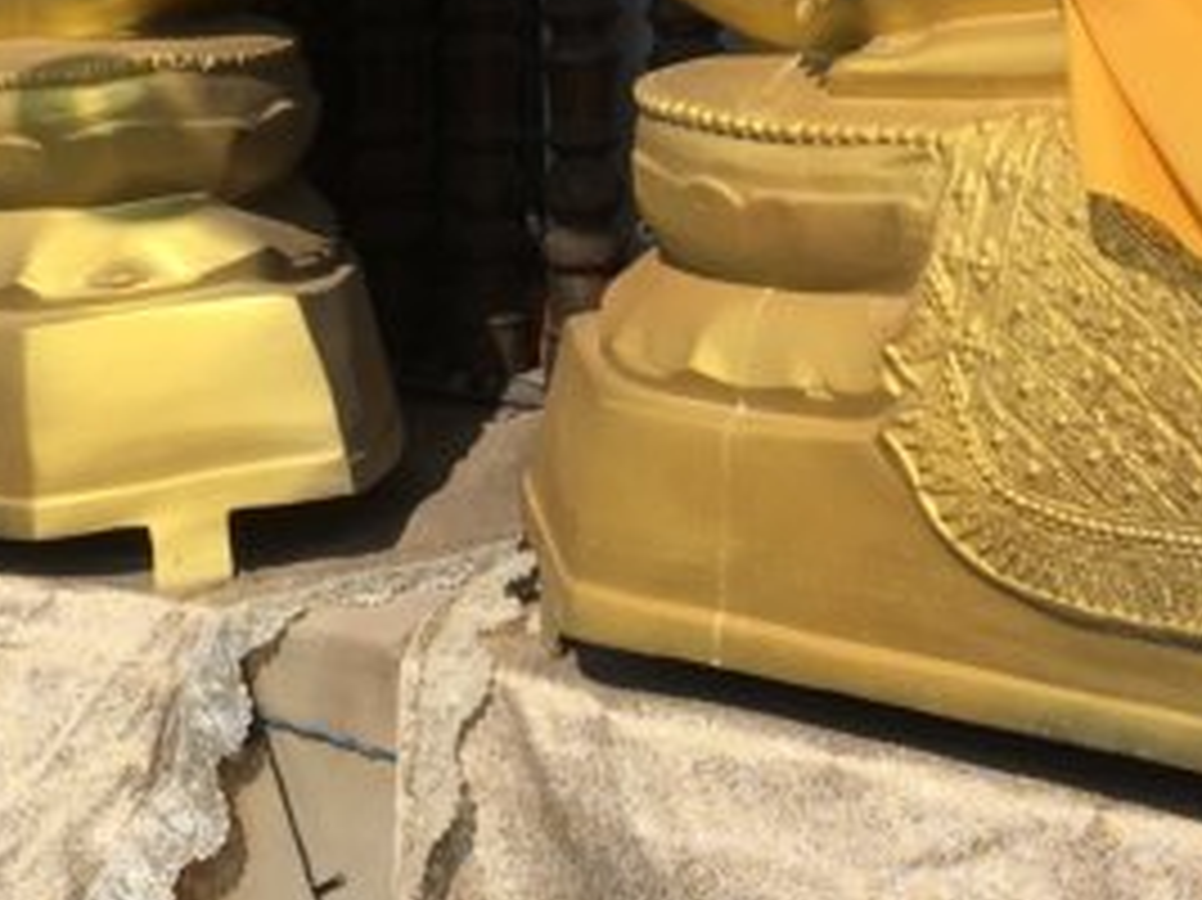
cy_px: -378
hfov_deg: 22.5
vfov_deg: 15.8
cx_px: 689
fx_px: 3020
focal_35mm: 87
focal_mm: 4.15
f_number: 2.2
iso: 25
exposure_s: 1/2959
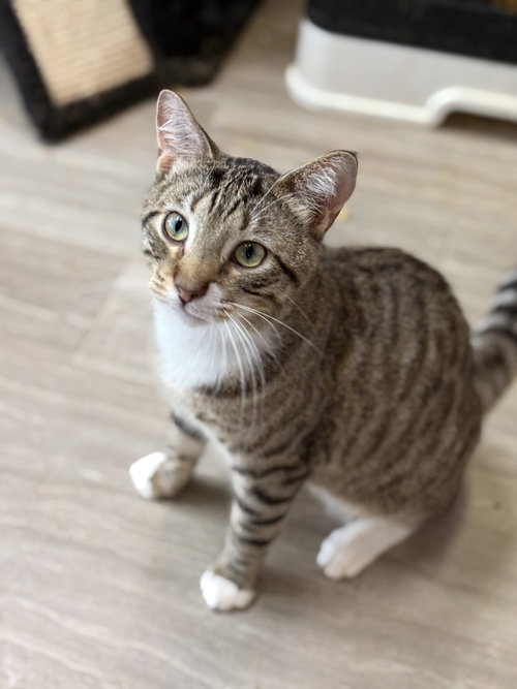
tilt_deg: -46.5
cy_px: 344
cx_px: 258
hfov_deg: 30.3
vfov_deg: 39.7
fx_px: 956
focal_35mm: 48
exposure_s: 1/45
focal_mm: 6.76
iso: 250
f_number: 1.78
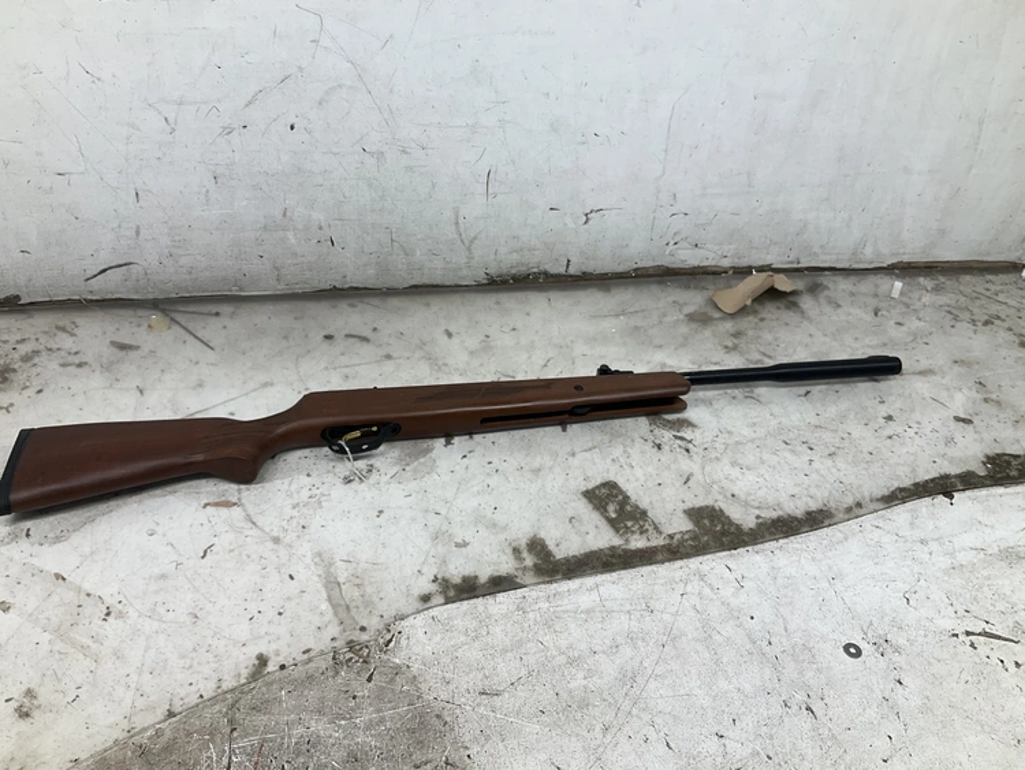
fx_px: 859
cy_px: 385
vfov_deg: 48.3
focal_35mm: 29
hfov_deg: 61.6
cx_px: 512
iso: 32
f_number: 1.8
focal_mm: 3
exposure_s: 1/120
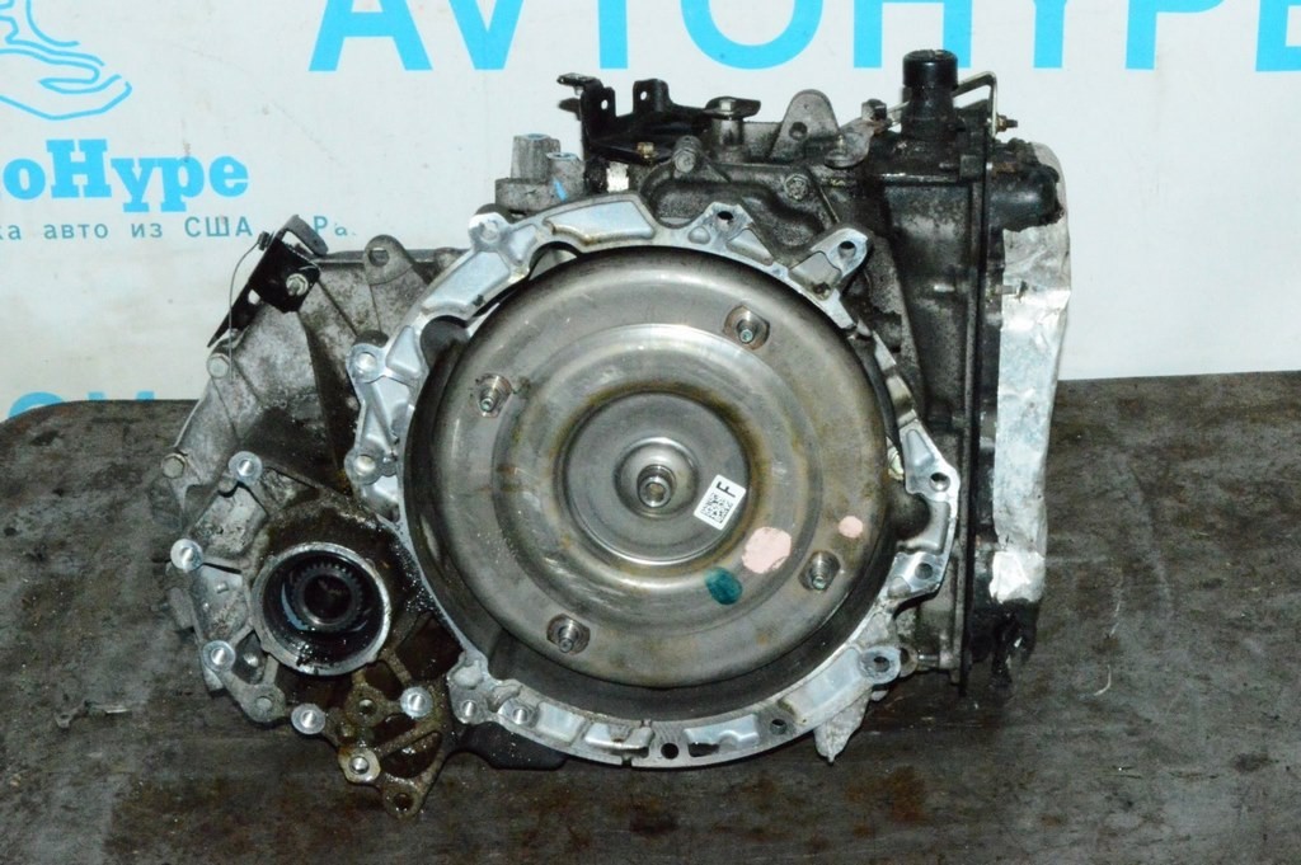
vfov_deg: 16.5
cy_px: 432
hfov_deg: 24.6
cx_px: 650
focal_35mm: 82
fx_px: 2979
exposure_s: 1/100
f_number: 36
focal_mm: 55
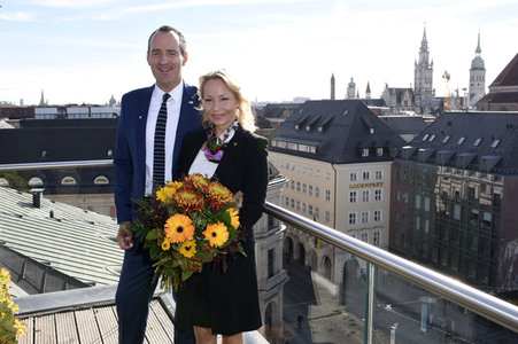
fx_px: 474
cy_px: 172
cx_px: 259
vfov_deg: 39.9
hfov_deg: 57.3
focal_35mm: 33
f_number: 9
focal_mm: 22
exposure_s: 1/100
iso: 100
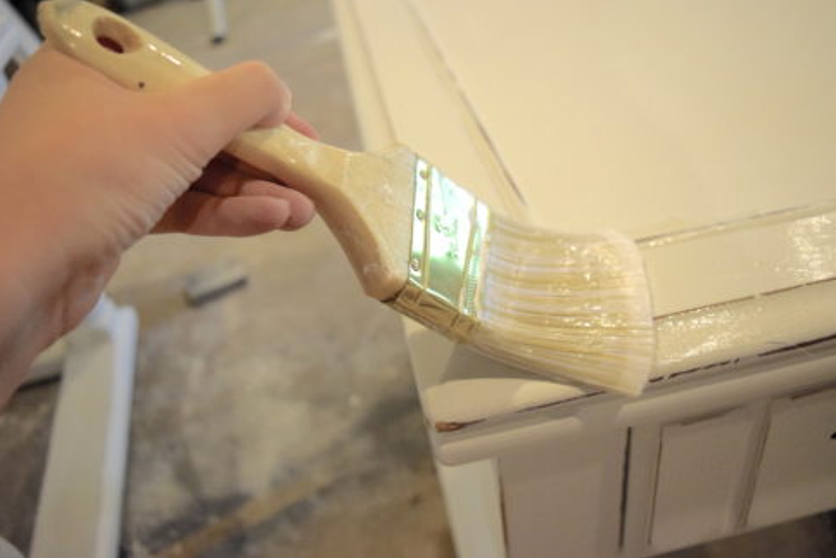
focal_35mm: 33
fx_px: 755
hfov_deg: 57.9
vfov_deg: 40.5
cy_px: 272
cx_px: 425
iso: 3200
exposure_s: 1/125
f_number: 4
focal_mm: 21
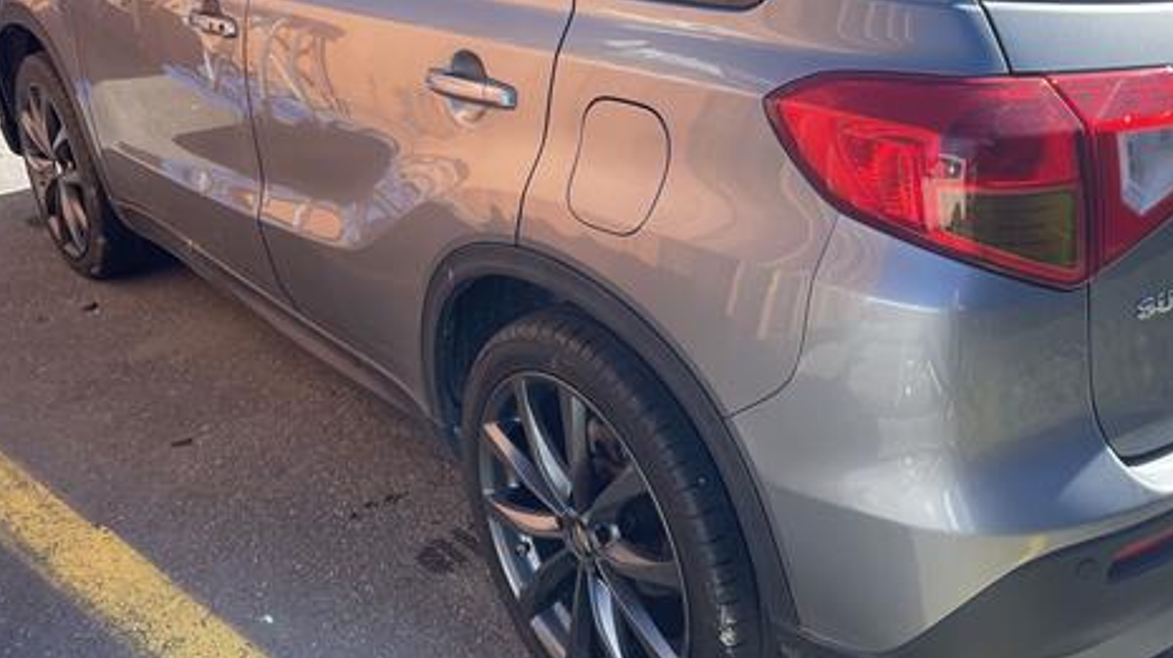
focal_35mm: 39
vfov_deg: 30.1
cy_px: 199
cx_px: 696
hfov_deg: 51.3
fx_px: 1212
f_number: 1.6
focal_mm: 4.2
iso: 32
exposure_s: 1/895
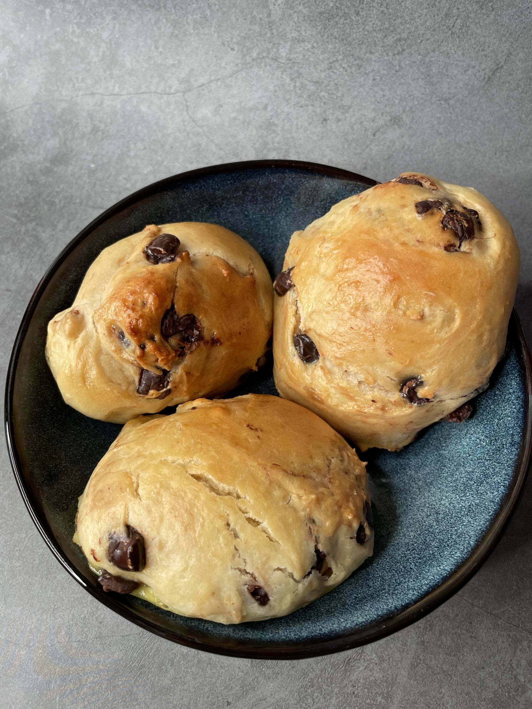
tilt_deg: -66.1
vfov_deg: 67.3
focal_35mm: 26
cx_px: 266
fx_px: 533
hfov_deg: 53.1
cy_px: 354
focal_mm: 4.2
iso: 80
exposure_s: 1/121
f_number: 1.6
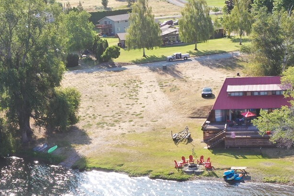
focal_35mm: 77
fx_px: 629
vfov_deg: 17.6
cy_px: 146
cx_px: 96
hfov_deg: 26.2
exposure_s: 1/200
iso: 100
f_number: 5
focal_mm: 10.26
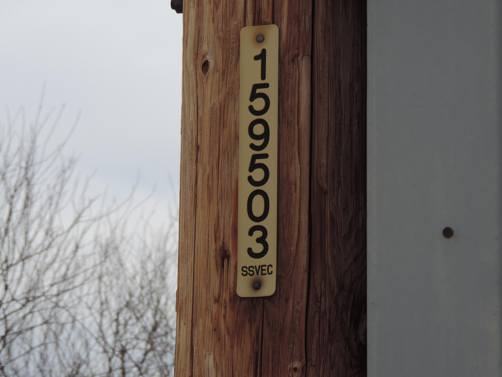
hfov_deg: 14.6
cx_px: 251
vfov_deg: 11.0
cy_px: 188
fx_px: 1958
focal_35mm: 135
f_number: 4.3
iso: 80
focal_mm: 24
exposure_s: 1/1000
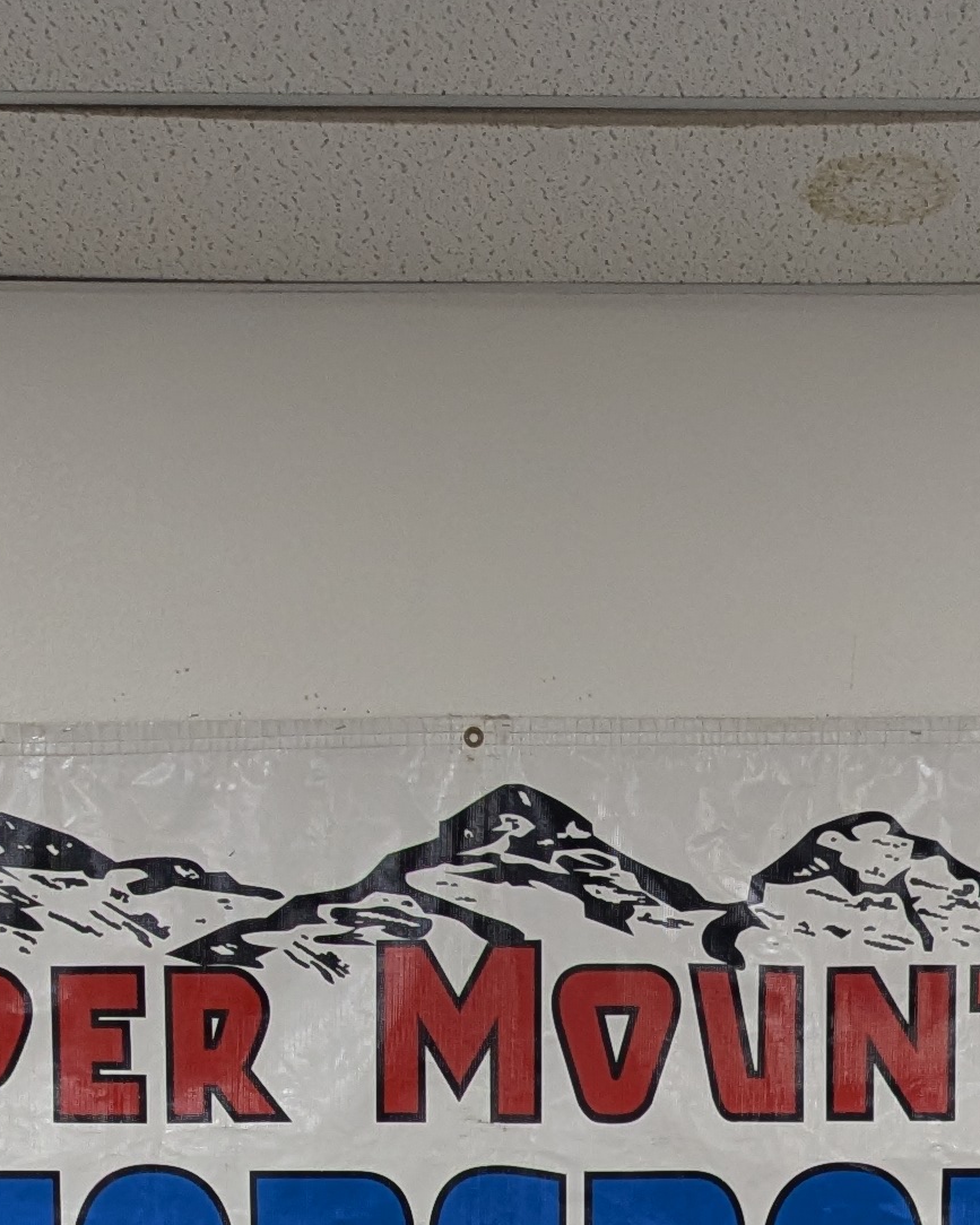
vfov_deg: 16.5
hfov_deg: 15.7
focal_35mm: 98
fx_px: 3554
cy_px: 2184
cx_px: 498
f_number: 1.73
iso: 95
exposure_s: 1/60
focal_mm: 4.38
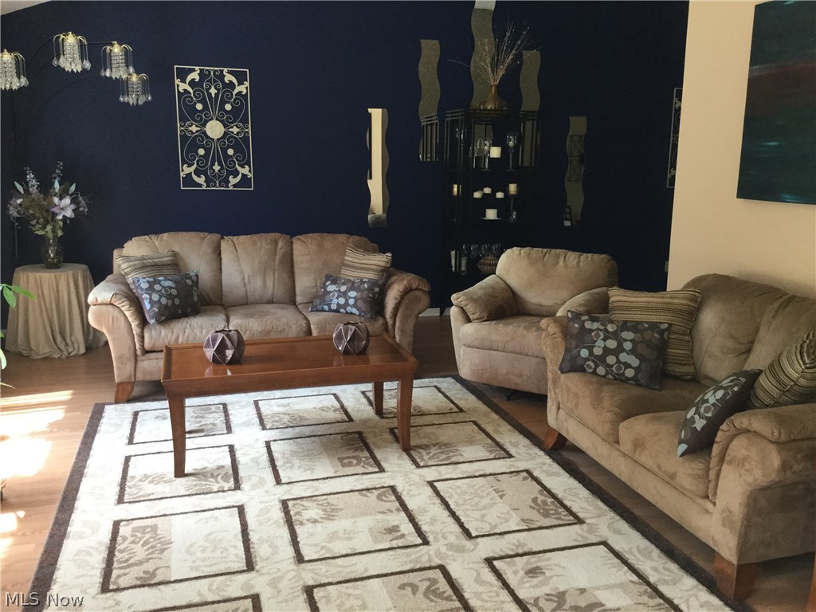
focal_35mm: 31
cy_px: 306
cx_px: 408
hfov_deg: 58.4
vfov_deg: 45.4
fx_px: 731
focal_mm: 3.3
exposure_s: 1/30
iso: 40
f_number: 2.4
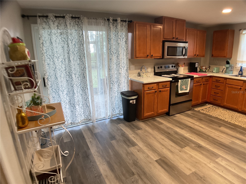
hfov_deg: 61.7
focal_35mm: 29
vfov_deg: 48.2
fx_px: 206
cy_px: 92
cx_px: 123
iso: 80
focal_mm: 3
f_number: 1.8
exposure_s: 1/60
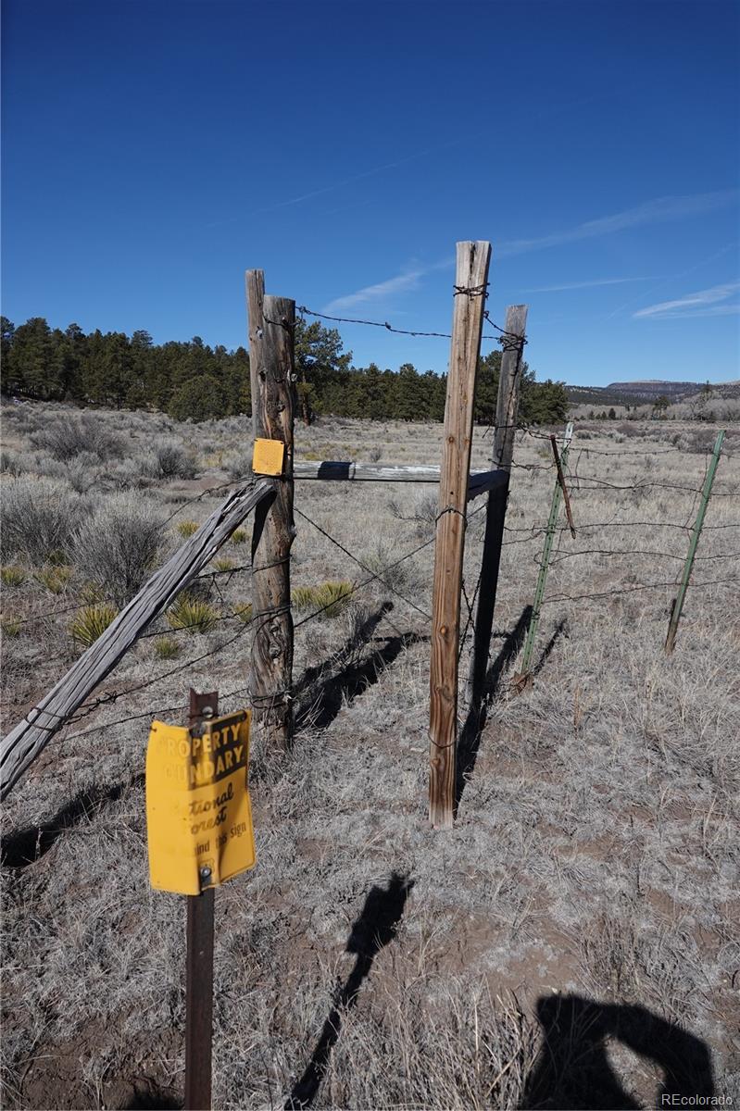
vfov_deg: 73.8
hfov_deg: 53.1
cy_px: 556
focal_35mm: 24
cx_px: 370
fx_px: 741
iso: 100
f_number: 2.5
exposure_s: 1/4000
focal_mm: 8.8
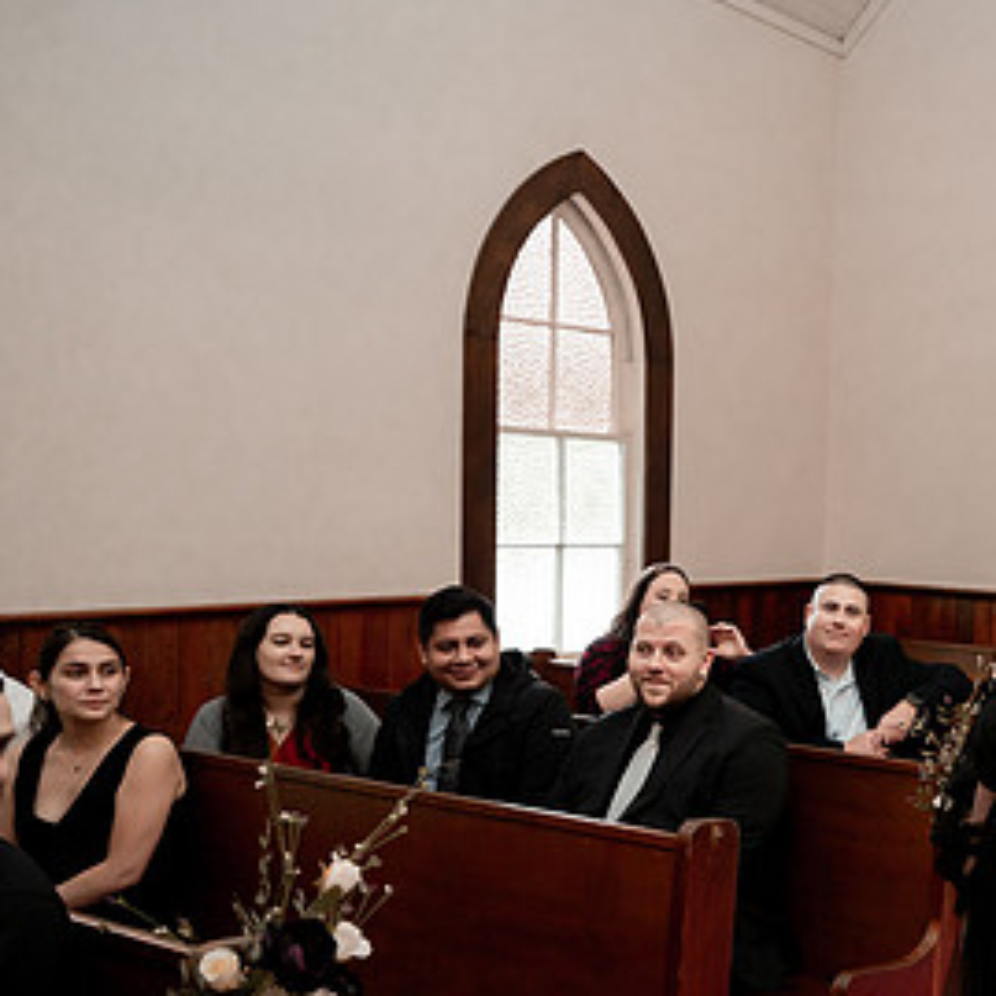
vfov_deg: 38.2
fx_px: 1432
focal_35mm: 44
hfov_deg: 33.9
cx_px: 1066
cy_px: 591
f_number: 2.8
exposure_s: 1/250
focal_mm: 24
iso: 500
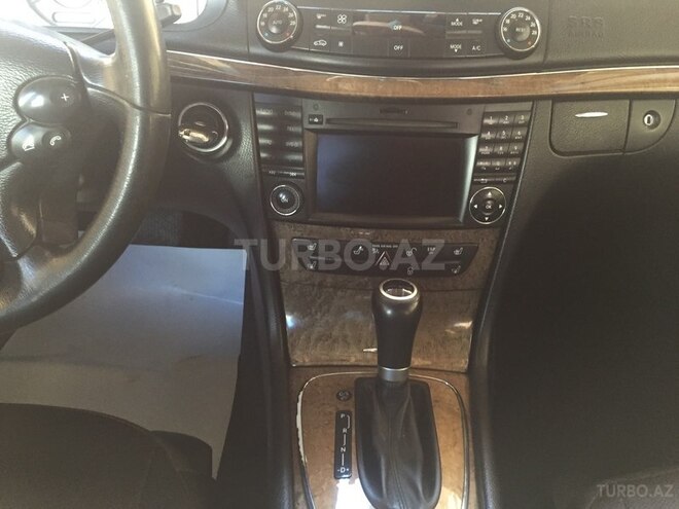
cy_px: 254
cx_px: 340
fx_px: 569
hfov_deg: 61.7
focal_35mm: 29
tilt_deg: -33.2
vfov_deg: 48.2
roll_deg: -4.8
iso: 200
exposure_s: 1/33
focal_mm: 4.15
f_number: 2.2
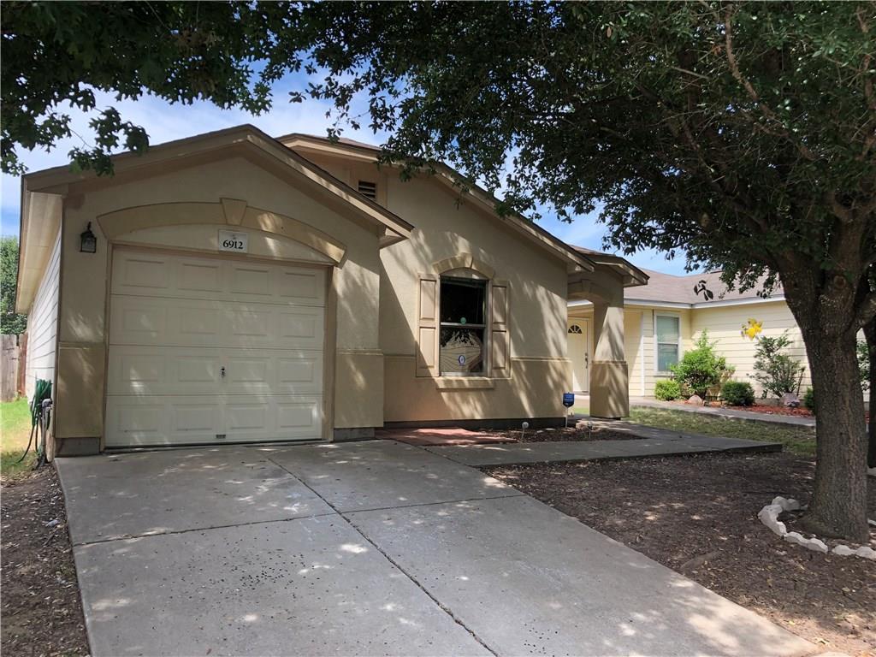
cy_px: 328
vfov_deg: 49.7
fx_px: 709
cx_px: 438
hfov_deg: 63.4
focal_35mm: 28
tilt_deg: +5.1
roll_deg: +0.1
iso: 20
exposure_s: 1/410
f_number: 1.8
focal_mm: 4
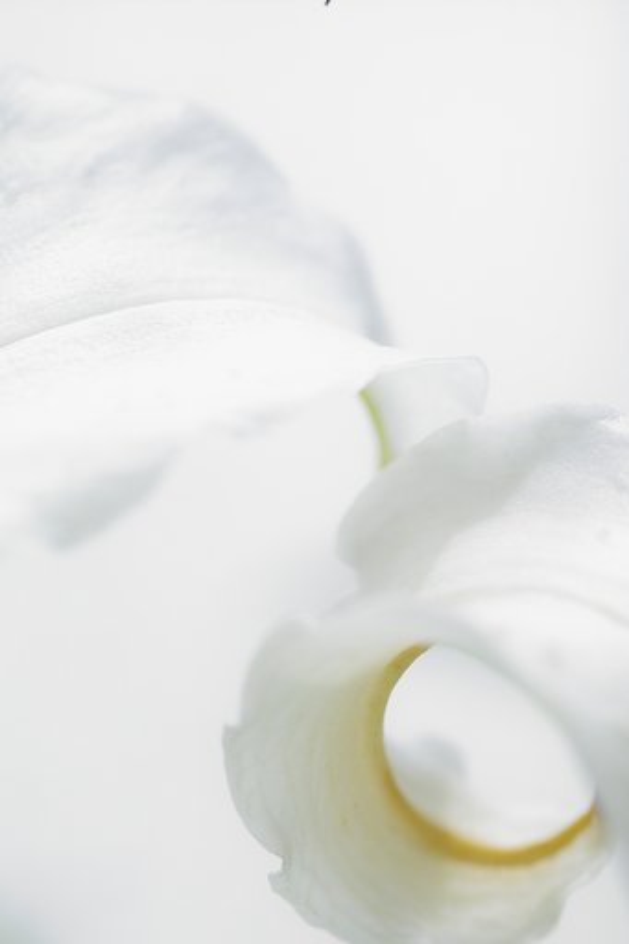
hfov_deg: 7.7
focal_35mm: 179
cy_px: 472
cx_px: 314
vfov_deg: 11.5
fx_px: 4694
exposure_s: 1/20
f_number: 5.6
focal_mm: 105
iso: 100
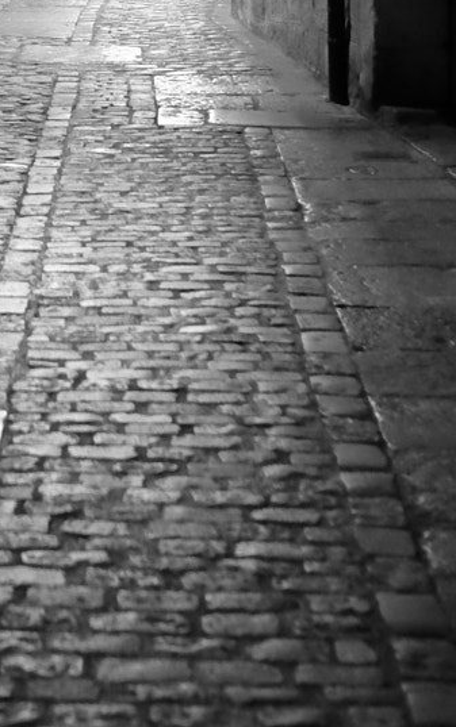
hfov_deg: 12.2
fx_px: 2104
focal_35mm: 106
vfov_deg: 18.8
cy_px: -84
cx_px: -56
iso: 5000
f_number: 2
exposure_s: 1/60
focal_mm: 23
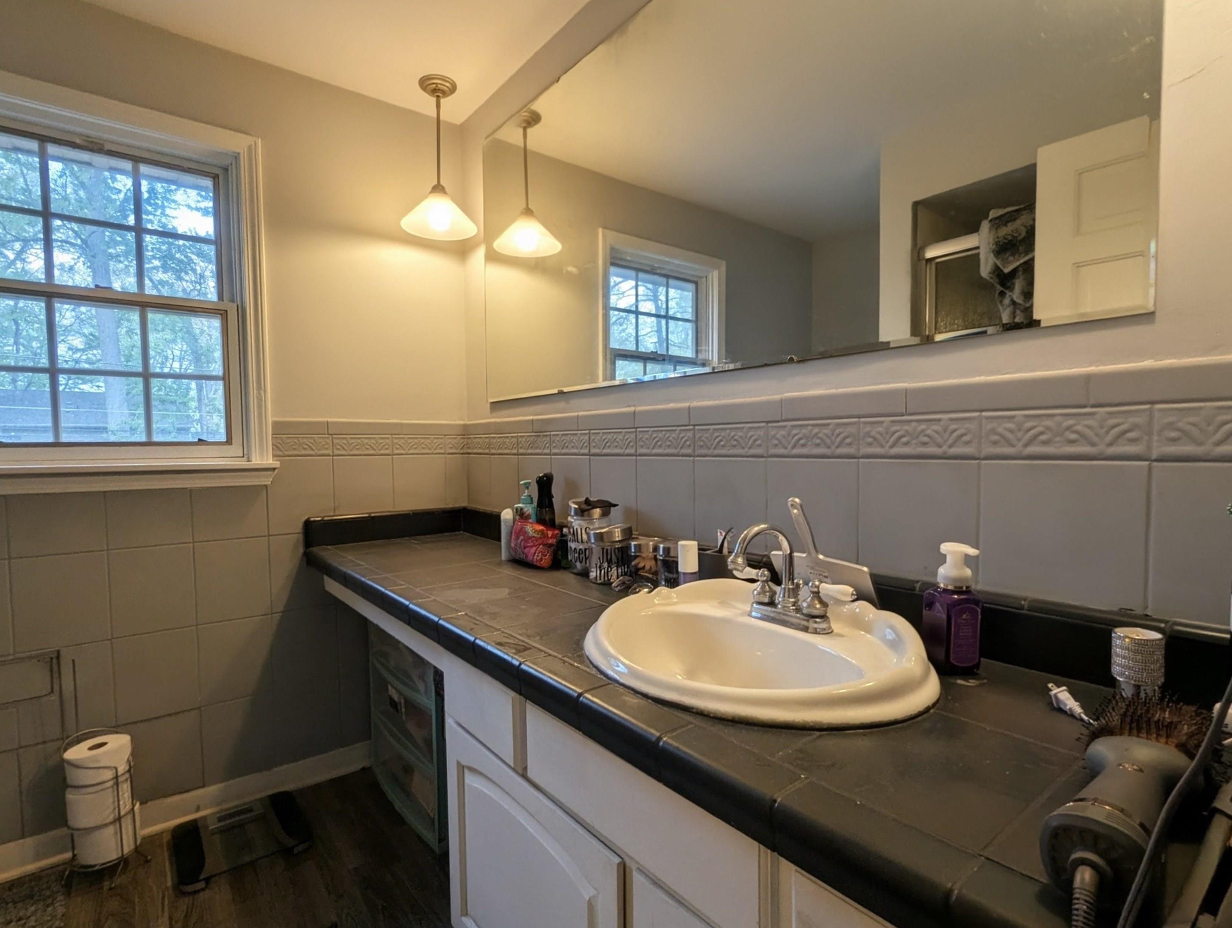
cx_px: 601
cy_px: 480
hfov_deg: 90.9
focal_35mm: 17
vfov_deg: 74.8
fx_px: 606
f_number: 2.2
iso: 79
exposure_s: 1/120
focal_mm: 2.35
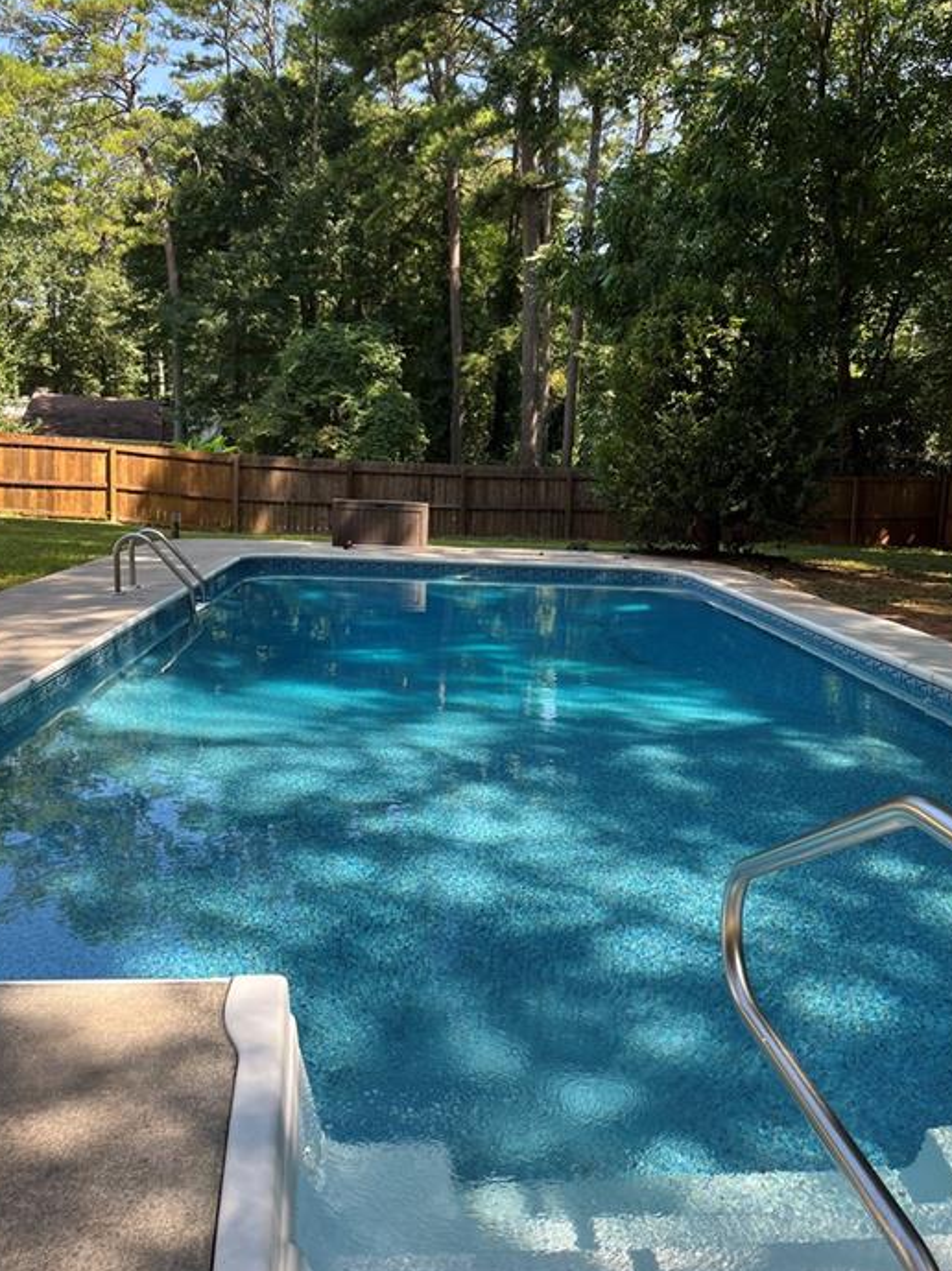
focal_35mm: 29
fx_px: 1064
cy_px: 629
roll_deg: +0.3
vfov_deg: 61.7
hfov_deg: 48.2
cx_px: 506
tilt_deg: -6.9
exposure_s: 1/532
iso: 50
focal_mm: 5.1
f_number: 1.6
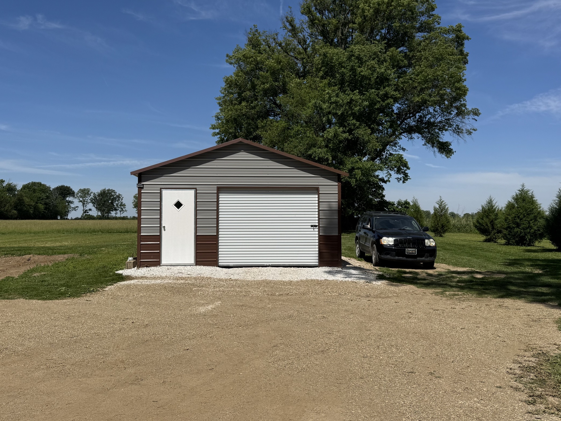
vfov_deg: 42.9
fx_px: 535
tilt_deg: +2.7
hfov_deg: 55.2
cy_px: 188
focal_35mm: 33
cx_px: 251
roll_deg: +0.2
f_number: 1.78
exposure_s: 1/7937
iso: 80
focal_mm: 6.76
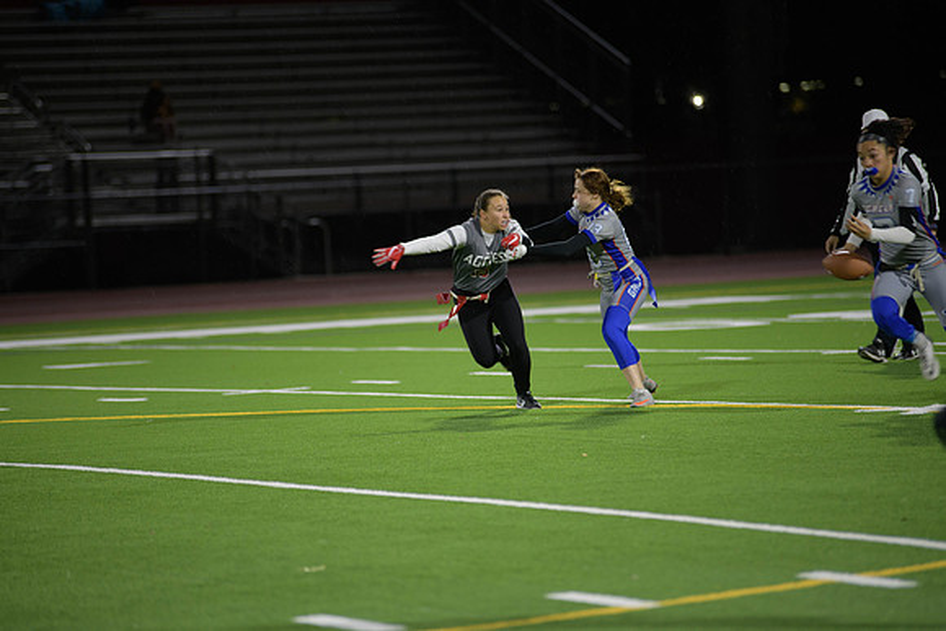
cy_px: 316
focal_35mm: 200
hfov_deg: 10.3
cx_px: 473
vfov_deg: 6.9
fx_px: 5257
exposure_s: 1/200
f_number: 2.8
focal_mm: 200
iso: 900
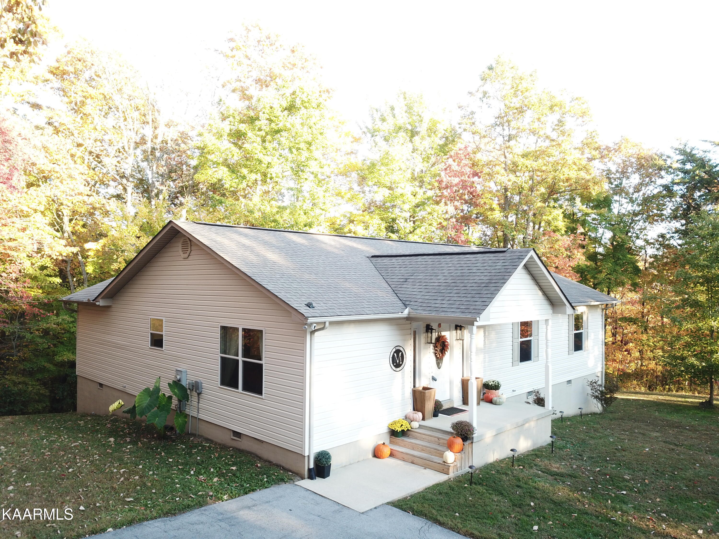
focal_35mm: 26
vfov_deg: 53.1
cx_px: 360
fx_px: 540
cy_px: 270
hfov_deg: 67.3
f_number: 2.2
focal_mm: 4.73
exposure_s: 1/50
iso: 100
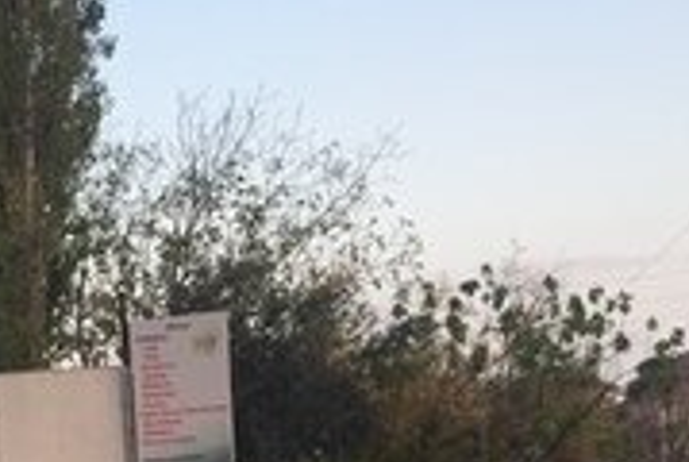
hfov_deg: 15.8
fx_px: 2128
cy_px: 637
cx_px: -535
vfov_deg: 12.0
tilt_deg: -2.1
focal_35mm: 111
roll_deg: +3.9
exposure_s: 1/332
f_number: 2.2
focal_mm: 4.15
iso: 32
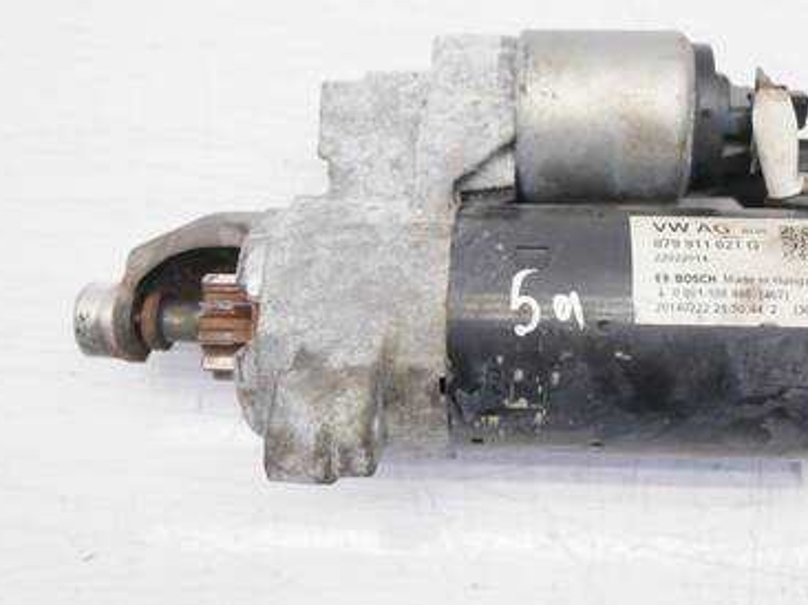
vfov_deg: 34.3
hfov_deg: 44.5
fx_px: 980
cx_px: 499
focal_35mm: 42
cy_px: 327
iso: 200
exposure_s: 1/80
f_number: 4
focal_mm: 16
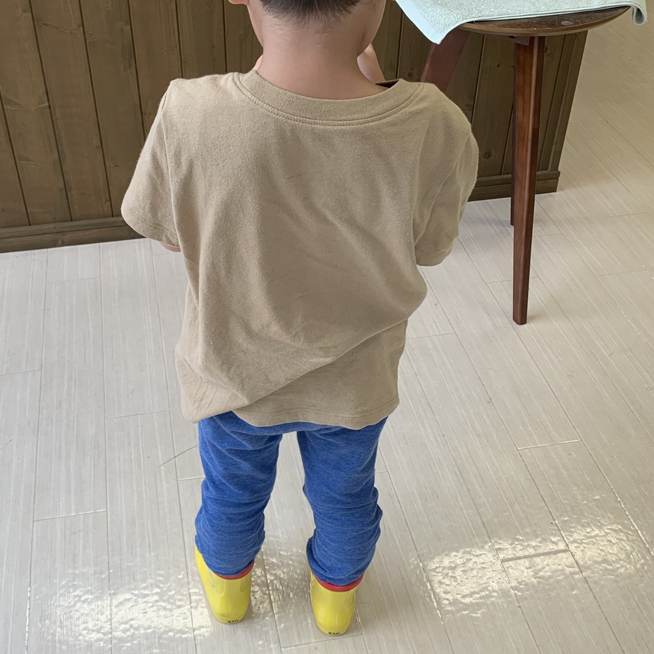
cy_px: 299
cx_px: 246
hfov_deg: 41.6
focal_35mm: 40
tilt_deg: -38.4
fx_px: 855
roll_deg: +1.0
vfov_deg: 41.8
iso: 50
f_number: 1.8
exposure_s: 1/121
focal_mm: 4.25
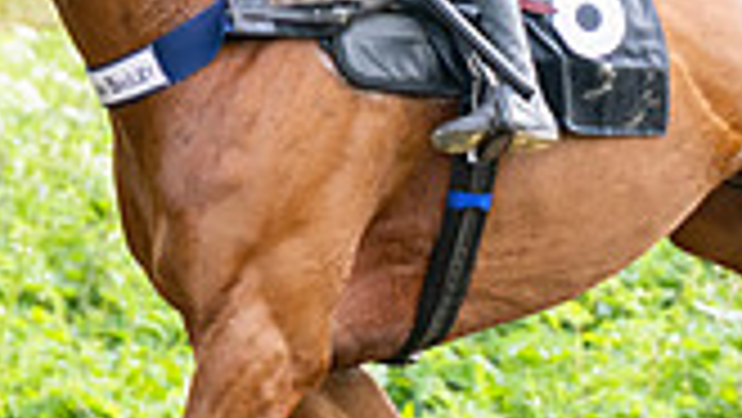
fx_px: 16181
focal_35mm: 822
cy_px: 121
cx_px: 476
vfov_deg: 1.5
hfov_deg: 2.6
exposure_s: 1/1000
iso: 400
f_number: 4
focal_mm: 145
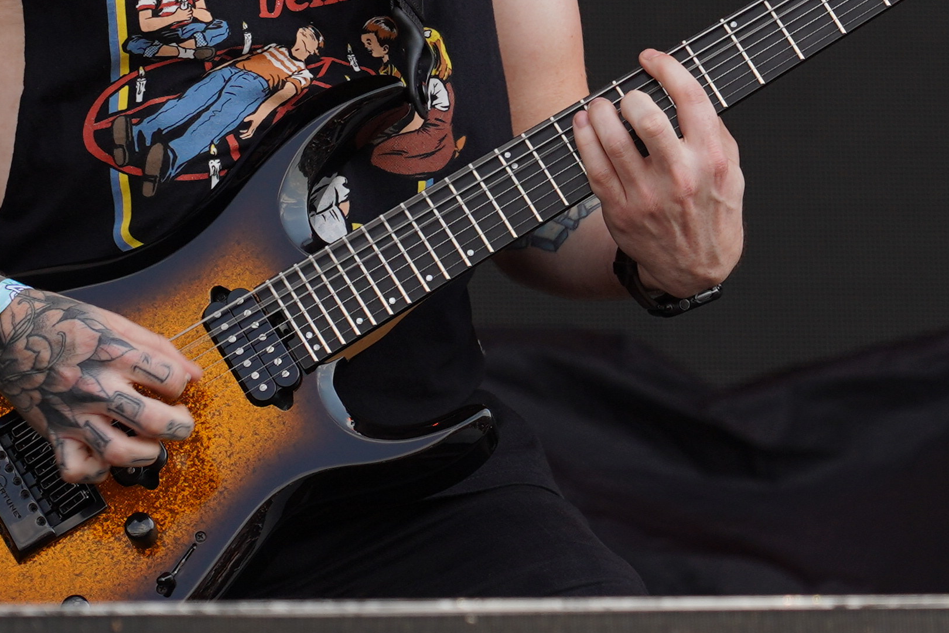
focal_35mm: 389
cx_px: 749
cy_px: -172
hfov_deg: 5.3
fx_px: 10254
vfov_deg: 3.5
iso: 100
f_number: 5.6
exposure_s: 1/250
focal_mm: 105
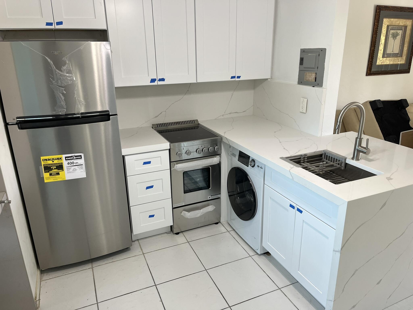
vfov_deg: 53.1
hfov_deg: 67.3
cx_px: 206
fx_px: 310
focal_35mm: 26
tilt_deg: -19.2
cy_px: 155
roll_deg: +1.3
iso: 80
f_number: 1.6
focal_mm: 5.1
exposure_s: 1/60
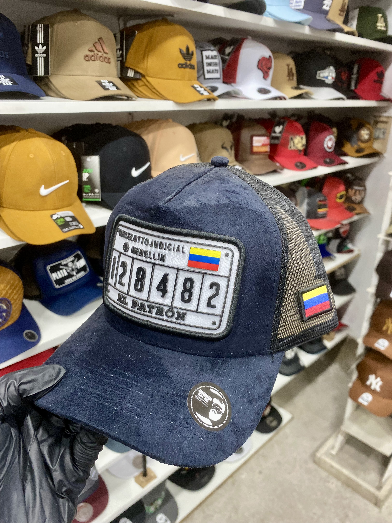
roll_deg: -0.3
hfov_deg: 53.1
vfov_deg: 67.3
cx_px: 196
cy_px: 262
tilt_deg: -22.4
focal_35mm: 26
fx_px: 393
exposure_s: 1/50
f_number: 1.8
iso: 250
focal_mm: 4.25
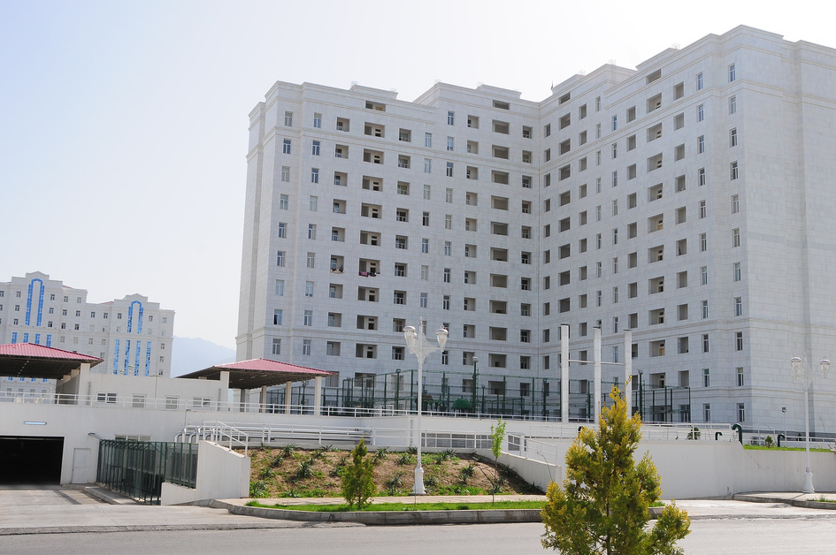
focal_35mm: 39
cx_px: 422
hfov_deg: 49.6
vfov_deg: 34.1
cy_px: 275
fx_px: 905
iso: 250
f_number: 11
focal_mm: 24
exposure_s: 1/500
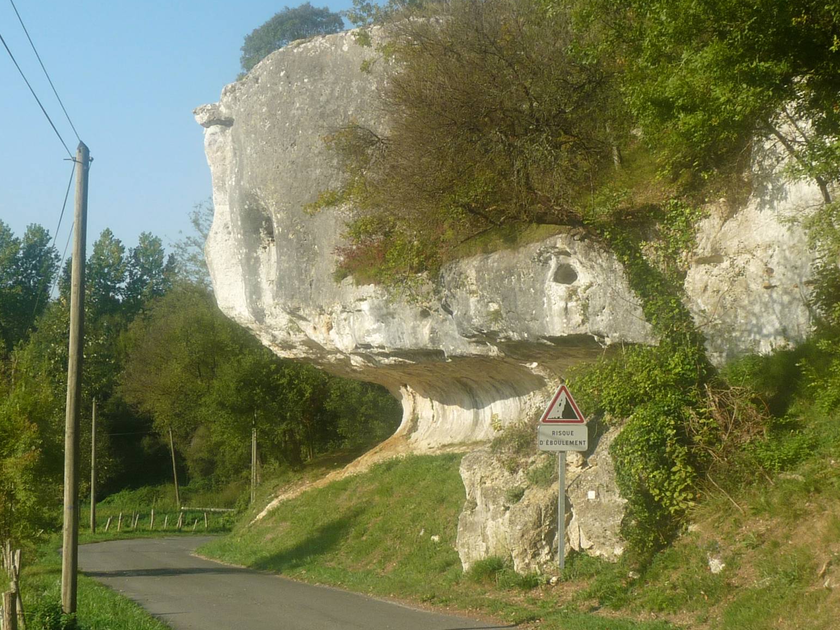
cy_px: 321
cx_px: 414
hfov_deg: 34.4
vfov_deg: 26.1
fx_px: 1359
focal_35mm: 56
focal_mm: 5.5
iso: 100
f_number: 5.6
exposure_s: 1/250
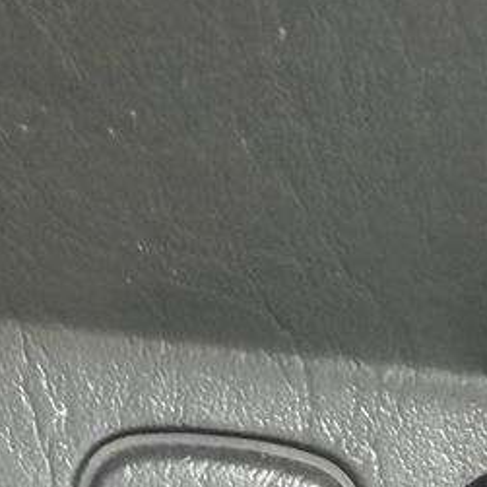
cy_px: 860
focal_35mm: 108
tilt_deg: -27.0
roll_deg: -1.8
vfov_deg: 14.3
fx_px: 1719
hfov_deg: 15.9
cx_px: 433
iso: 320
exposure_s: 1/79
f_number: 2.2
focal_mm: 2.22
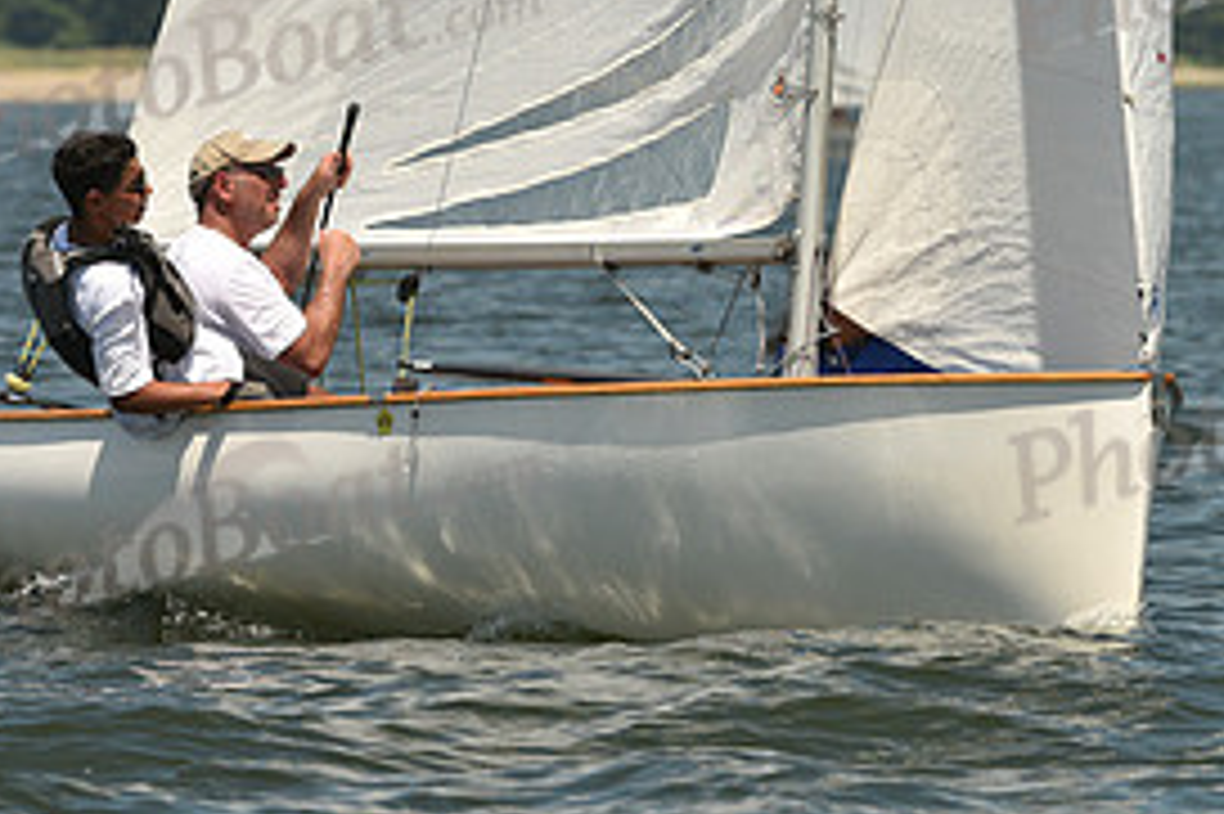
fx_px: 21746
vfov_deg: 2.1
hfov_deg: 3.2
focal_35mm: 640
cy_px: 236
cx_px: 778
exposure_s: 1/1250
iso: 250
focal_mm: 300
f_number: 7.1
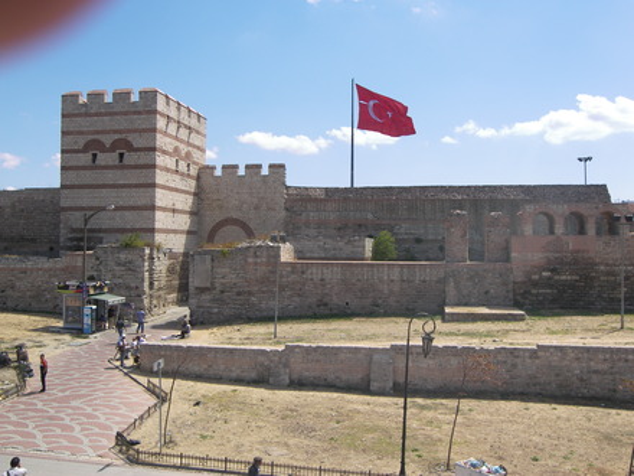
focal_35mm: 34
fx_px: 623
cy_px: 238
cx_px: 317
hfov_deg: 54.0
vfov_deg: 41.8
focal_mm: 7.2
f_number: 3.2
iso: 50
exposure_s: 1/800
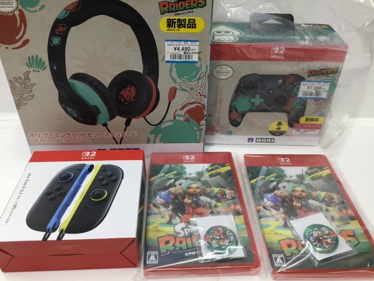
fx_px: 335
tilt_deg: -34.9
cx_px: 187
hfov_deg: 58.4
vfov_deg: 45.4
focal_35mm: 31
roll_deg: -0.4
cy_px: 140
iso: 25
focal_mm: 3.3
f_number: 2.4
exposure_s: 1/40
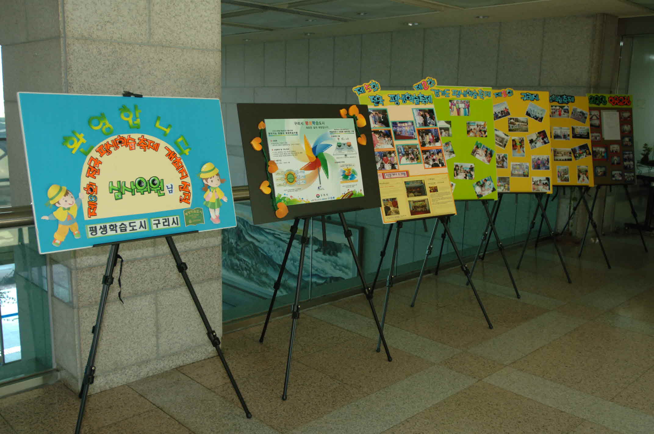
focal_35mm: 33
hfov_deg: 57.3
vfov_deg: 39.9
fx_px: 599
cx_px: 327
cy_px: 217
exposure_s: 1/60
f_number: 2.8
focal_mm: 22
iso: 400
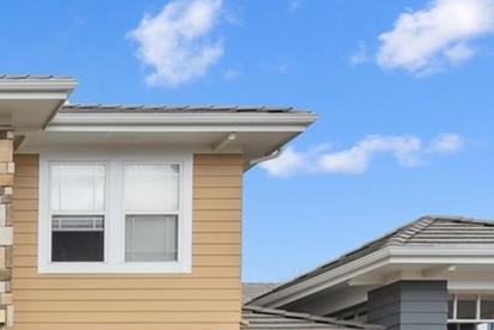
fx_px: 796
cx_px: -199
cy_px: 502
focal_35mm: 58
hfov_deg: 27.0
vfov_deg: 20.0
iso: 400
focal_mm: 10
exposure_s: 1/500
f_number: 11
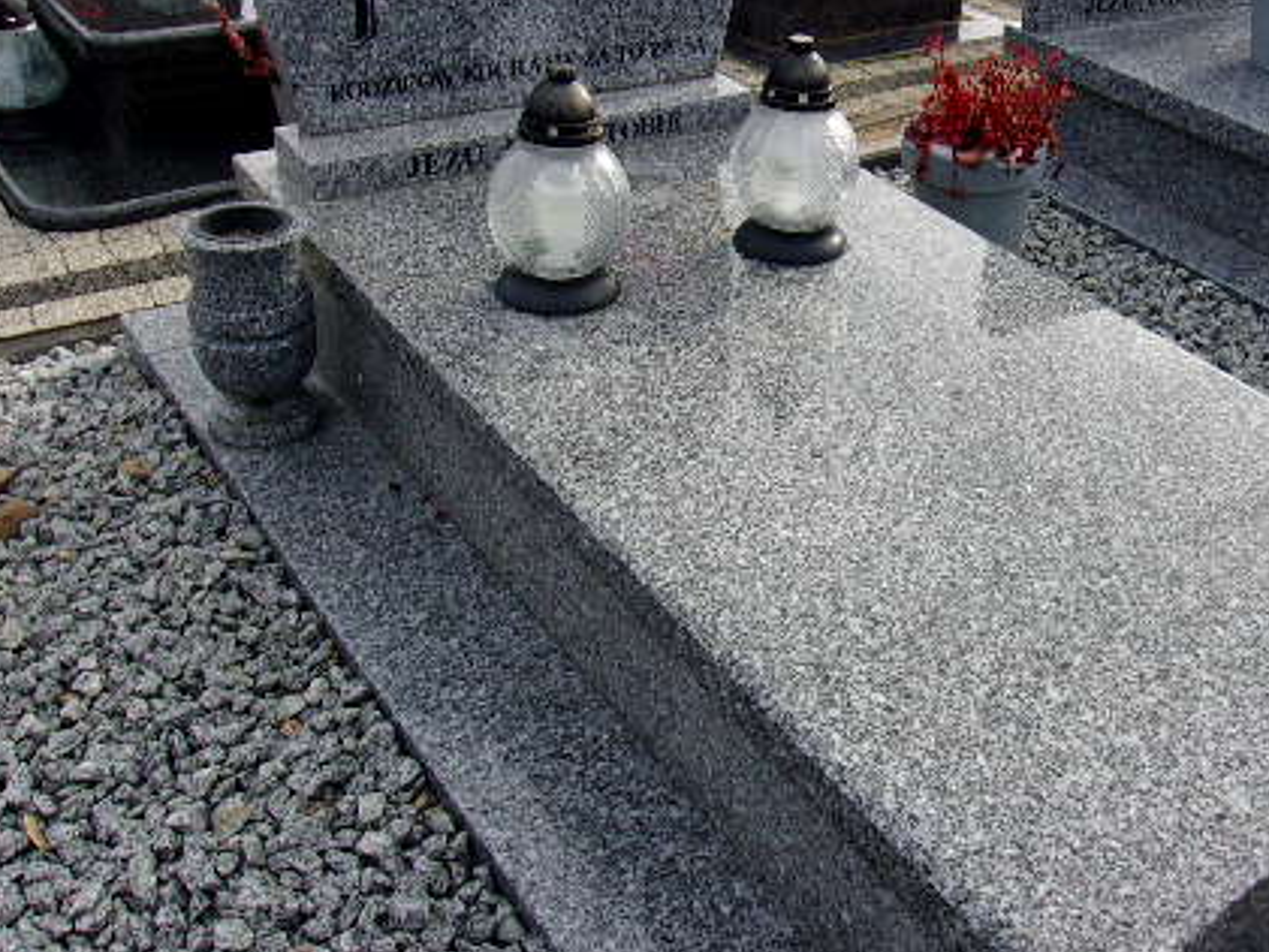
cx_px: 895
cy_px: 349
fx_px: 1503
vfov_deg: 34.9
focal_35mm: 41
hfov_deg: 44.7
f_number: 10.4
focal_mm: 4.9
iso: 80
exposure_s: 1/38
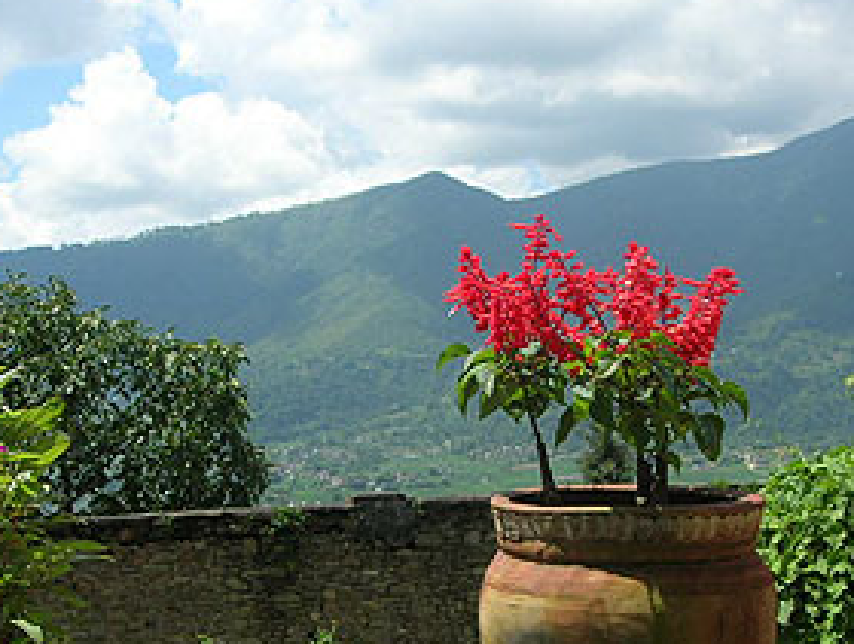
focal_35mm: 61
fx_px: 1507
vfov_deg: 23.9
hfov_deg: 31.6
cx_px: 494
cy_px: 470
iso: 64
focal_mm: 7.8
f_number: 4.8
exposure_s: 1/511
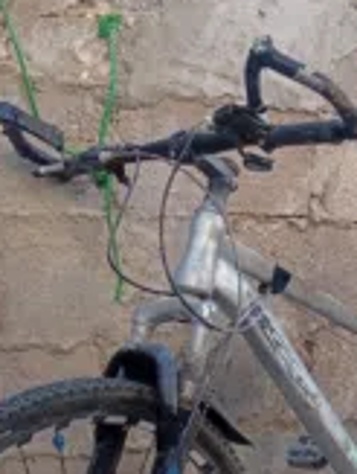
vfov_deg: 29.2
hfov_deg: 21.4
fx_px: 904
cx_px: 372
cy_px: 291
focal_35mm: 66
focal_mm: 3.84
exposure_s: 1/132
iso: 50
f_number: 1.8
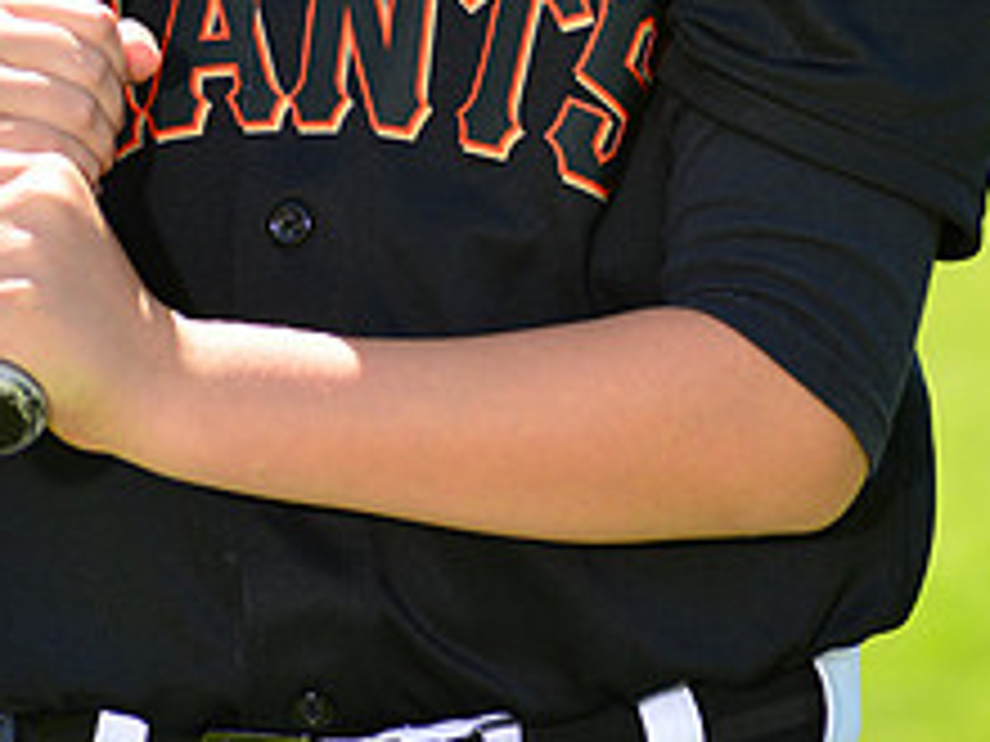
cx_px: 380
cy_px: -144
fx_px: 12326
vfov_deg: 3.4
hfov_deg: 4.6
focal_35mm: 431
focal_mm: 170
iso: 200
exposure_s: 1/250
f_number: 8
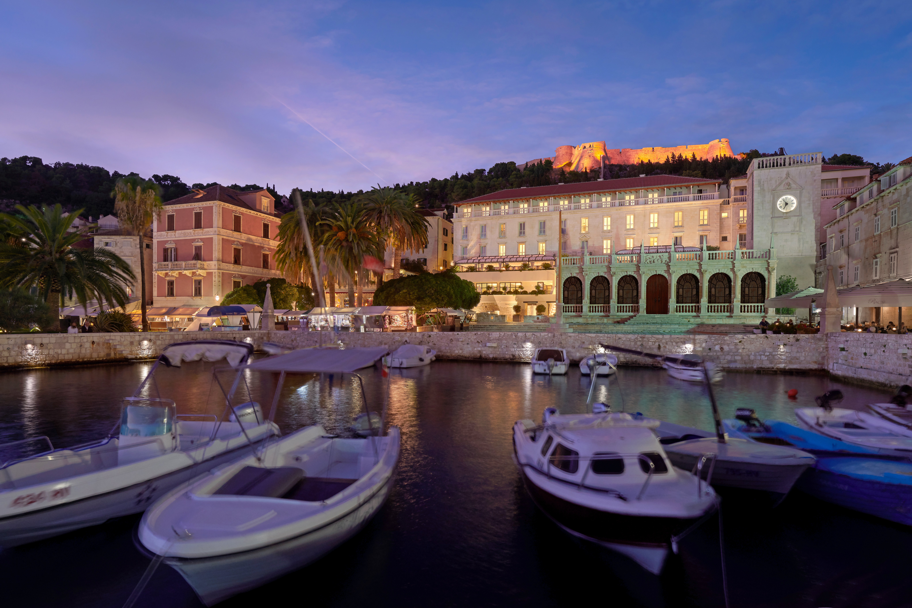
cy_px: 304
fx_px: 481
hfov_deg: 86.9
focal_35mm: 19
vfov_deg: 64.6
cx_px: 456
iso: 400
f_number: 11
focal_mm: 19
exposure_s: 2
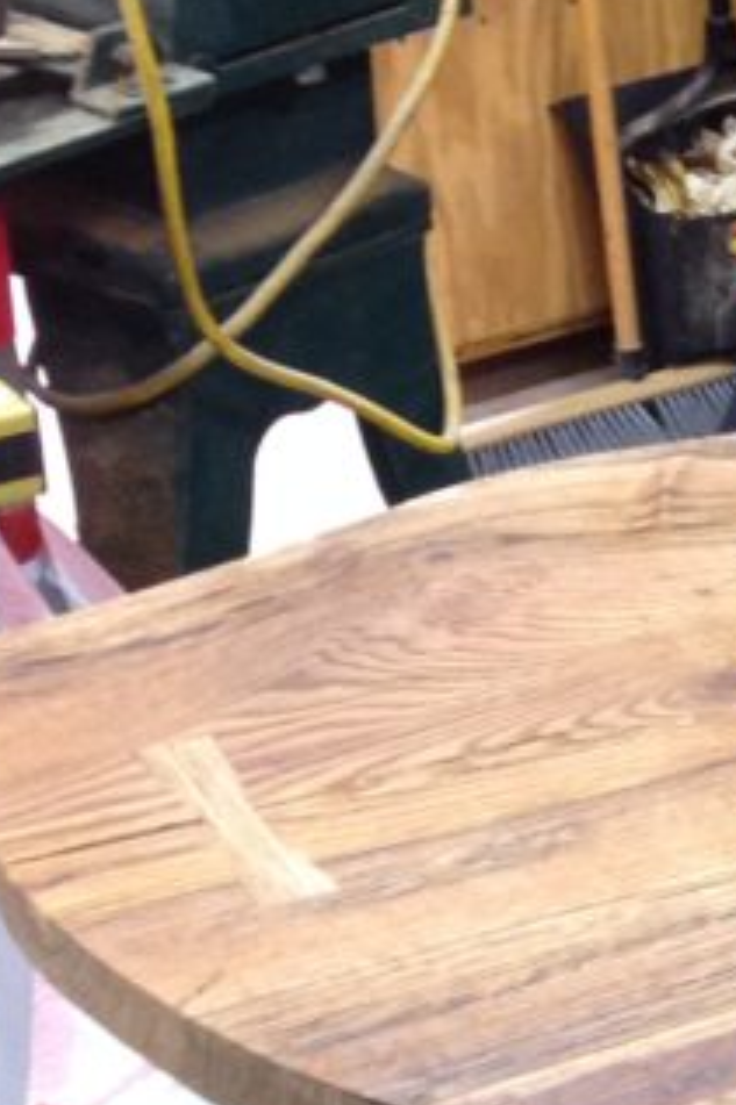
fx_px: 4236
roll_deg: -0.2
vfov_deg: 14.3
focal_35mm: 138
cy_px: 1436
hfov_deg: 9.8
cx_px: 928
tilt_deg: -39.4
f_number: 2.4
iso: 100
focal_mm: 4.28
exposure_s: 1/20
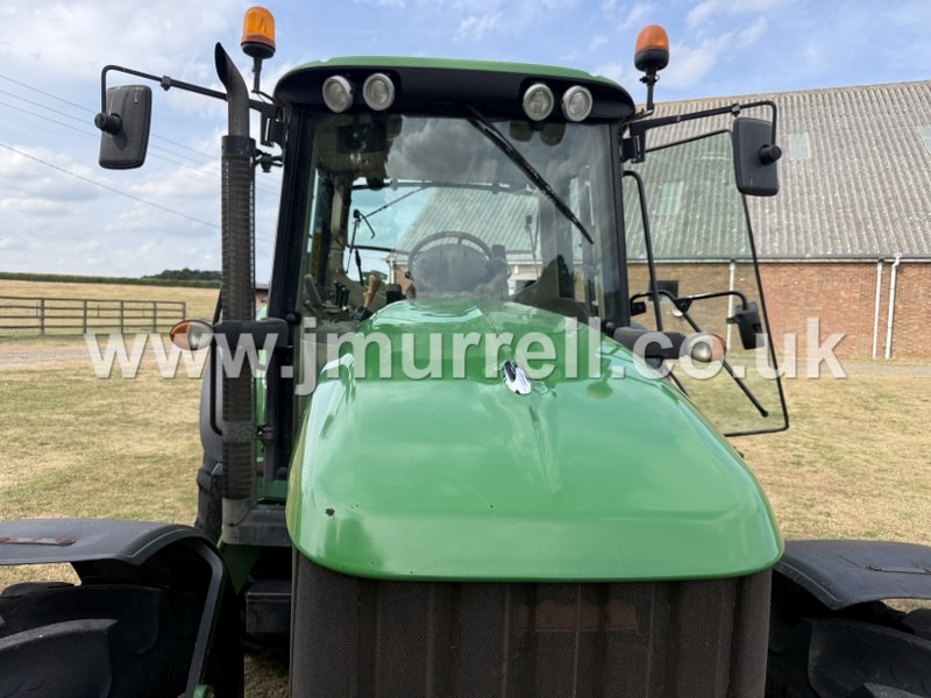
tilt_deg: -3.2
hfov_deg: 71.6
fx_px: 645
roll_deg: -1.5
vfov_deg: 56.8
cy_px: 349
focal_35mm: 24
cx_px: 466
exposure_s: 1/2445
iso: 80
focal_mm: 6.76
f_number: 1.78
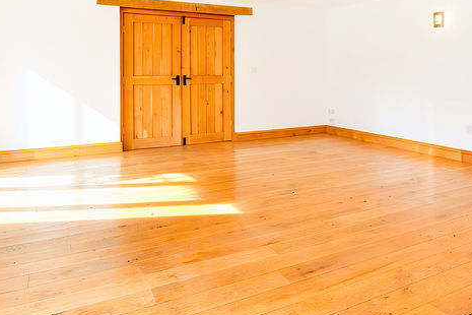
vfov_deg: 38.9
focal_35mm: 33
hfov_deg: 53.3
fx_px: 433
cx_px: 380
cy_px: 80
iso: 250
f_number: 8
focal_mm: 15
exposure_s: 1/100
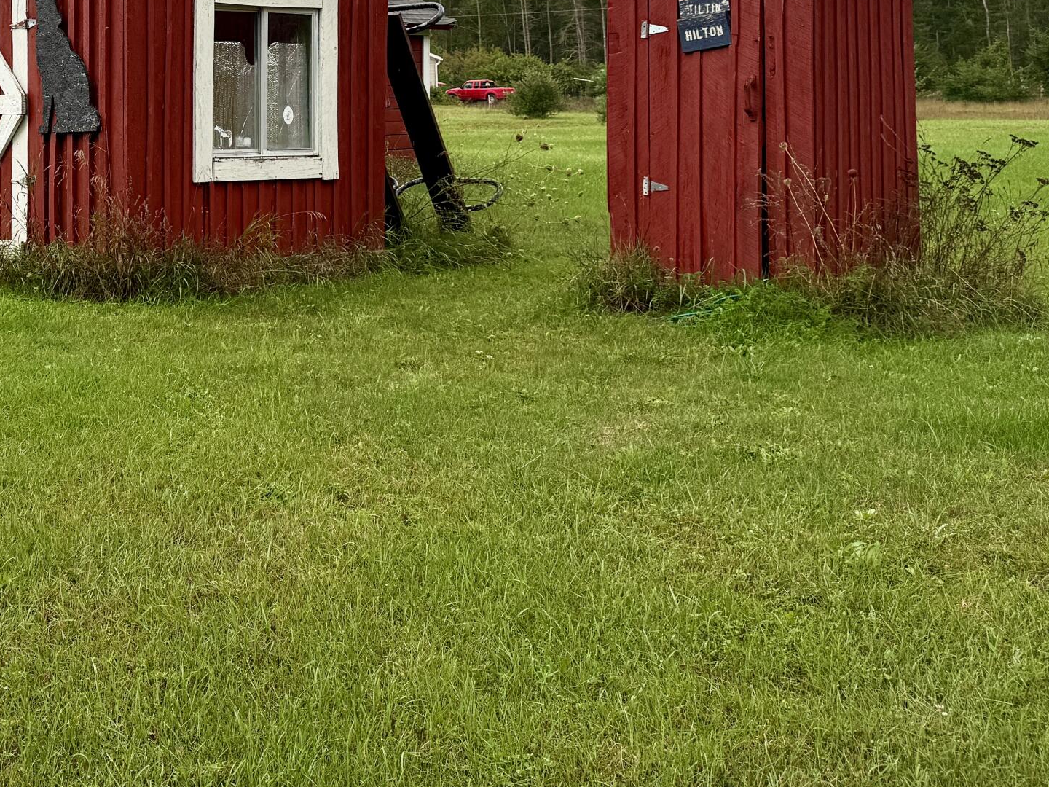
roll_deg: +0.6
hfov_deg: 34.9
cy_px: 28
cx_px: 18
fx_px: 1515
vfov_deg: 27.7
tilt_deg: +2.8
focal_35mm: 50
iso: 80
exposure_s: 1/497
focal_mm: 6.76
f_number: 1.78
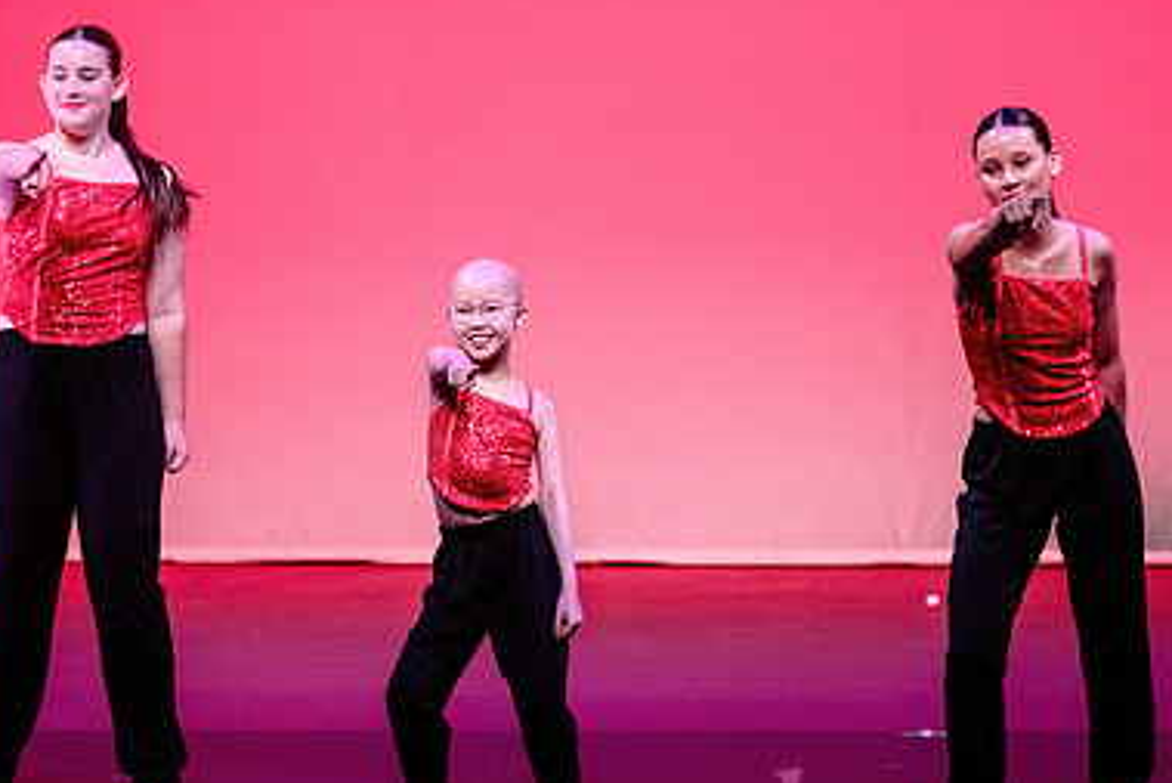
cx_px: 466
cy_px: 315
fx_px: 7653
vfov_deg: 5.9
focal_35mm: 235
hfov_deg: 8.8
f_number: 2.8
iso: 1600
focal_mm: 130
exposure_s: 1/500
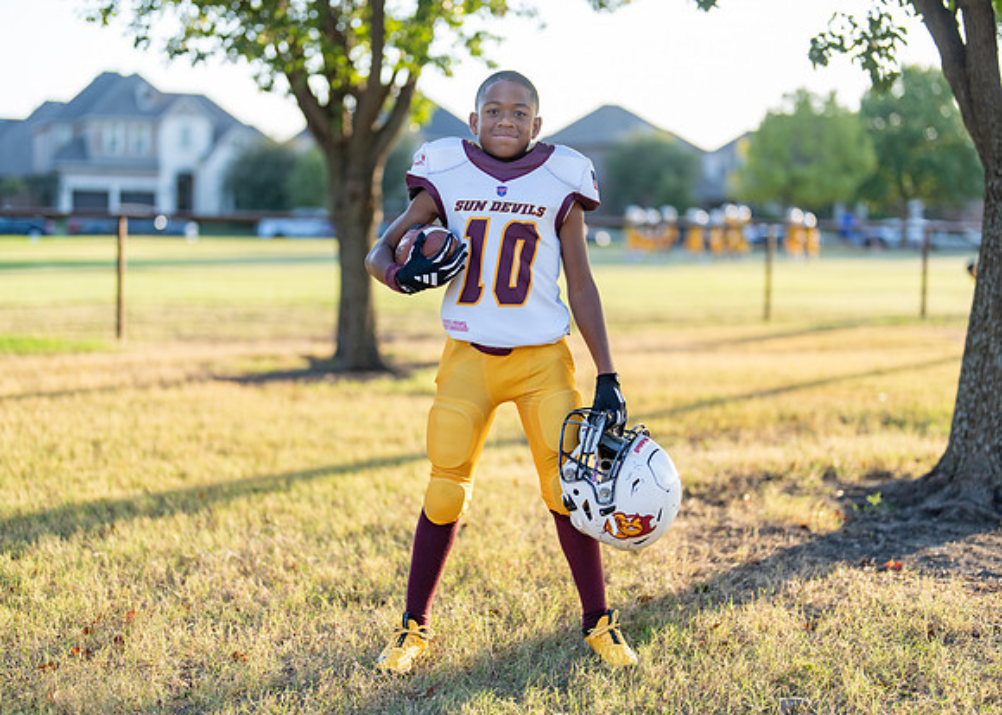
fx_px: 1536
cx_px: 513
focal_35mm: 54
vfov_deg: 26.2
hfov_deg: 36.1
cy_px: 357
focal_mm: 50
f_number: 1.2
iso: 100
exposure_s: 1/1000
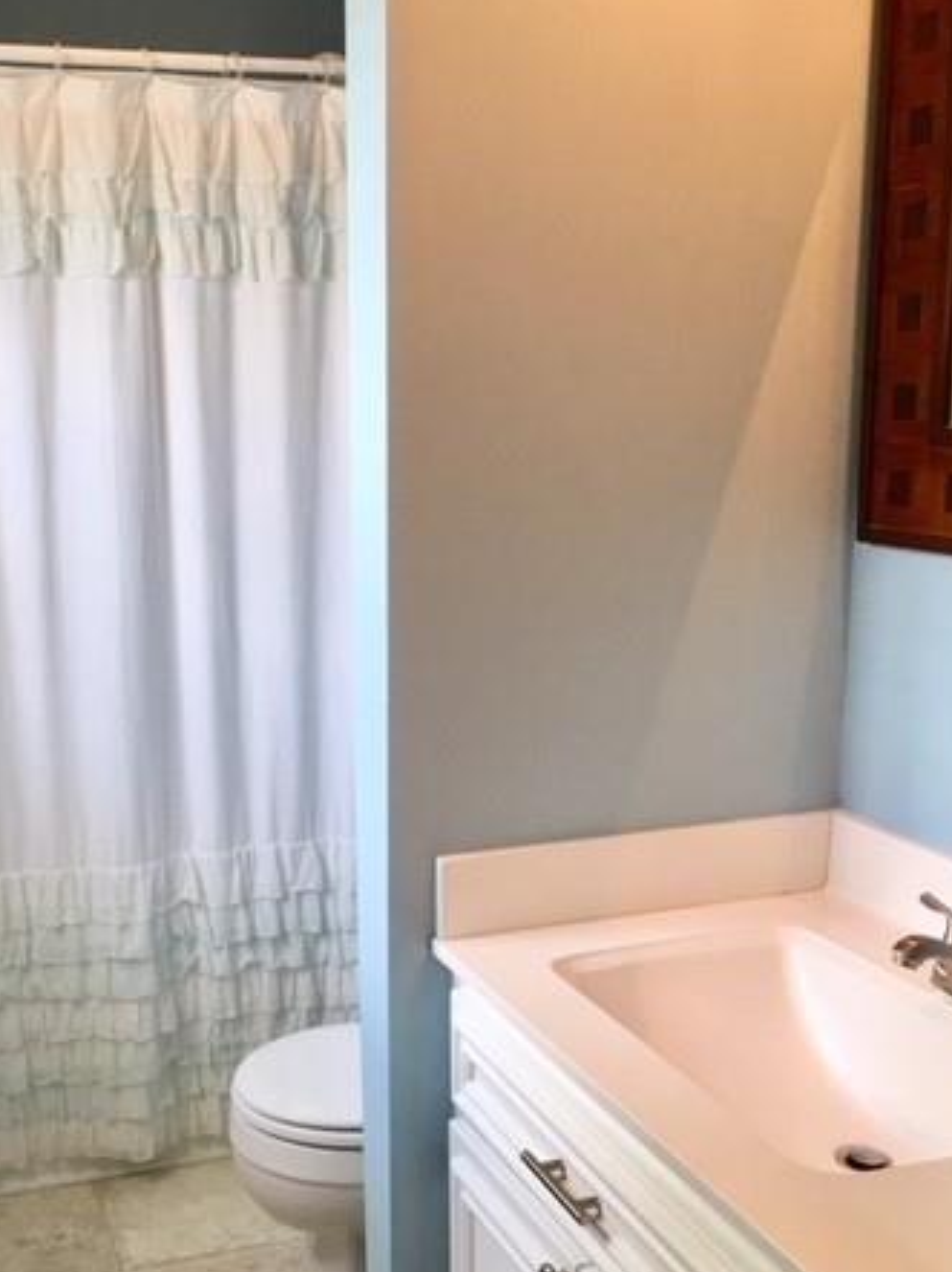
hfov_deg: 34.1
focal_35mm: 42
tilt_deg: -11.4
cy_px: 719
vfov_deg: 44.7
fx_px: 1542
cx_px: 345
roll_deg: +0.3
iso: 25
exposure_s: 1/30
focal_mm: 4.15
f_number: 2.2
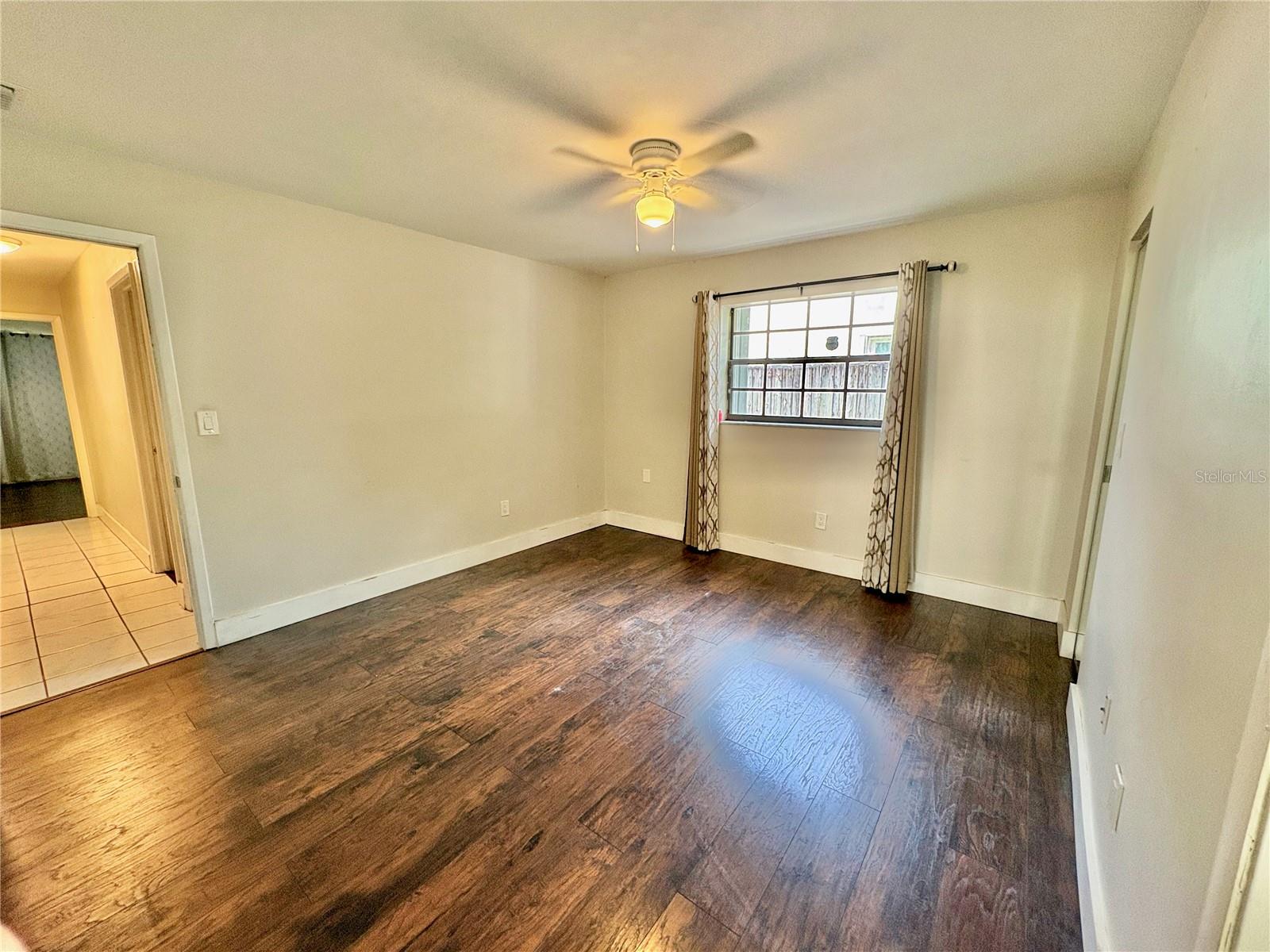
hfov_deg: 102.1
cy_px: 476
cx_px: 635
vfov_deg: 85.7
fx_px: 514
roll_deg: +0.0
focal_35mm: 14
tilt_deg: -9.7
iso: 250
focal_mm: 2.22
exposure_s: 1/60
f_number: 2.2
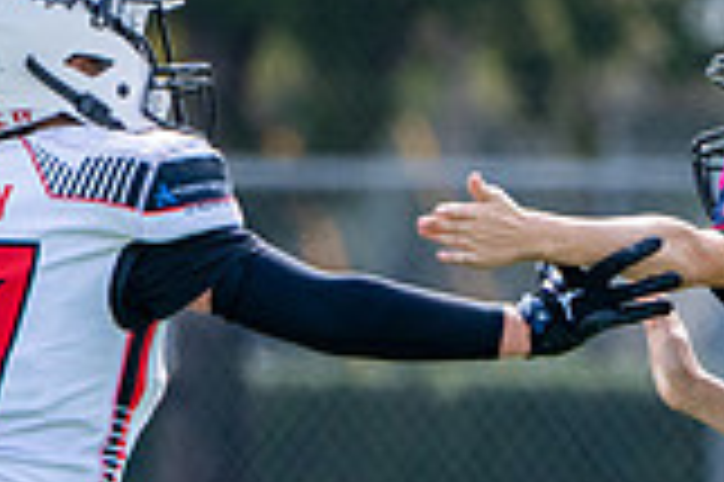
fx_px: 36444
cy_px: 331
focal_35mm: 1814
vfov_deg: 0.8
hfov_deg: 1.1
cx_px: -116
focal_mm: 376
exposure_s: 1/2500
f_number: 5.6
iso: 640
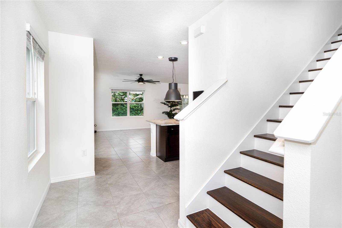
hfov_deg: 90.0
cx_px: 171
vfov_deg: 67.4
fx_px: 171
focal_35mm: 18
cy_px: 114
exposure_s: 1/25
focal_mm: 18
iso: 160
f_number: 7.1
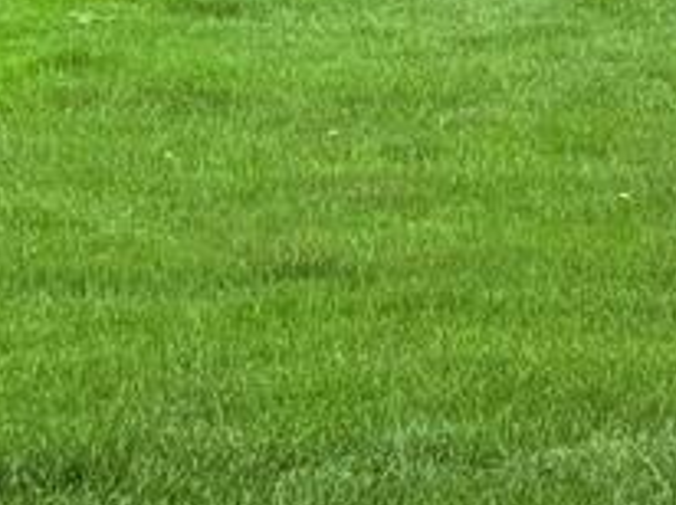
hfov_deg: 8.3
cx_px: 666
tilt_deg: -2.6
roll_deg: -0.5
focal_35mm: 239
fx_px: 4662
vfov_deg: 6.1
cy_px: -416
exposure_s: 1/2273
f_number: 1.78
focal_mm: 6.76
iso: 100
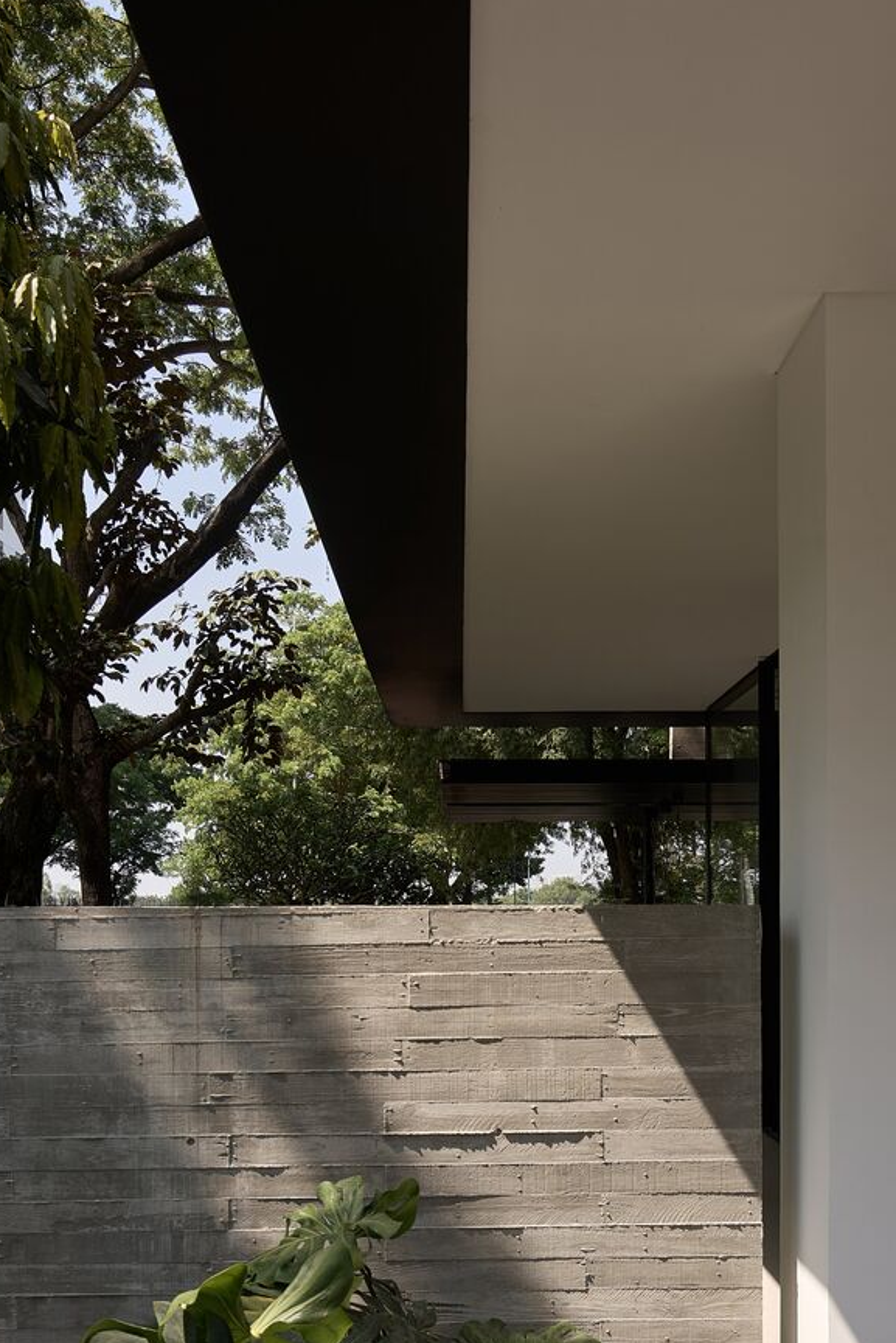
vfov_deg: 53.0
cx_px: 453
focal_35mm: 35
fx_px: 1305
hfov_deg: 37.9
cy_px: 928
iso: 100
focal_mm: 21
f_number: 8
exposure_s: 1/200
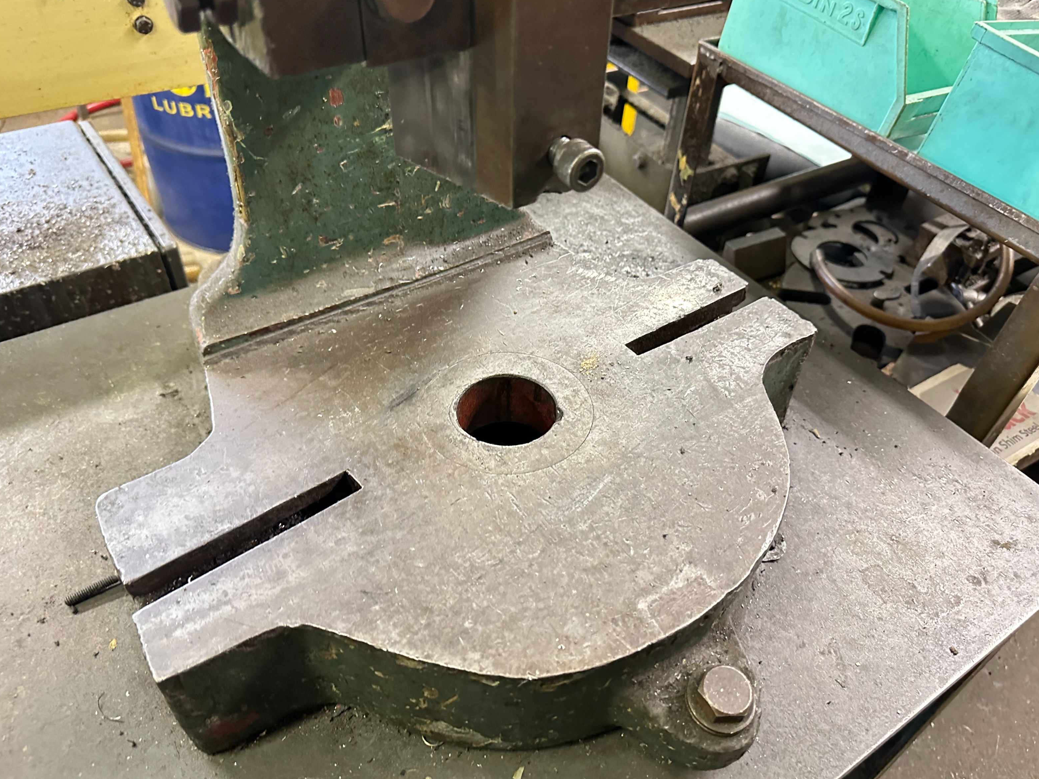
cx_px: 521
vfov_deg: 54.9
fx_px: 750
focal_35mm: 25
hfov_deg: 69.4
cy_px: 381
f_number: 1.78
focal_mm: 6.86
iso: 800
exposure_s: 1/50
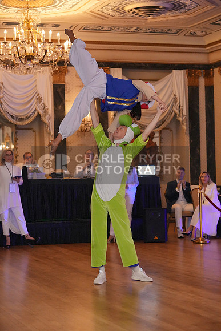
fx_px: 745
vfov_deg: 25.1
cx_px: 110
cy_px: 166
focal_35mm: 81
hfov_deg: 16.9
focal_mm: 81
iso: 8000
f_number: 3.2
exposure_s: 1/250
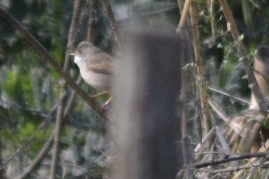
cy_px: 73
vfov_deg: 2.3
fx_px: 4402
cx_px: 106
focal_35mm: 589
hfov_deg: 3.5
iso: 800
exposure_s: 1/2500
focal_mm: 300
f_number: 5.6
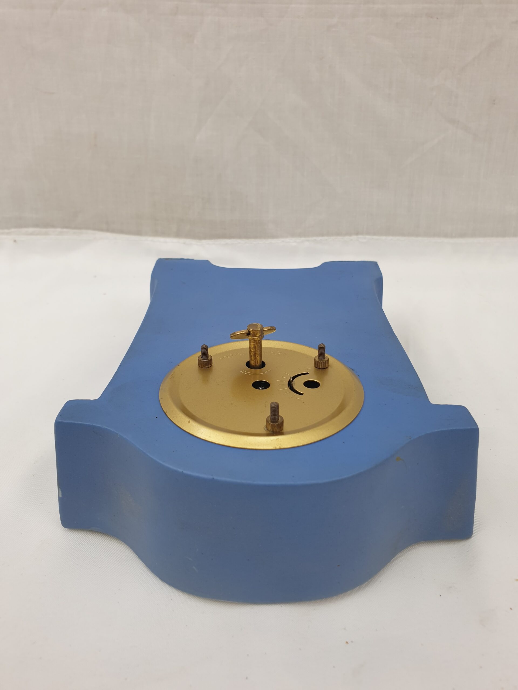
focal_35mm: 26
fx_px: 519
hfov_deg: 53.1
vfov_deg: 67.3
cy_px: 345
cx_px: 259
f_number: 2.4
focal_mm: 4.3
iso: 80
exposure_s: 1/100
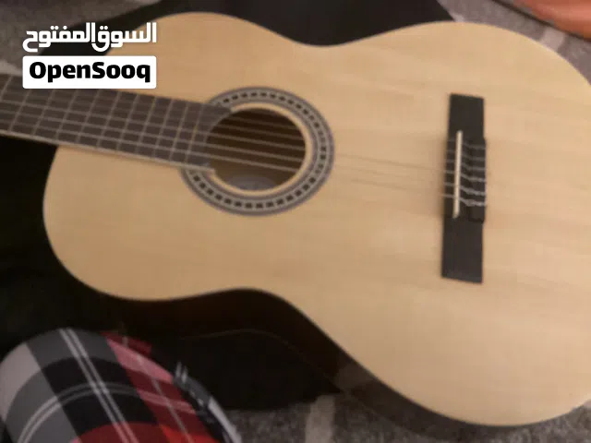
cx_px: 296
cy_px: 222
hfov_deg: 58.4
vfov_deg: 45.4
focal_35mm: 31
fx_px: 529
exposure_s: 1/17
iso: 640
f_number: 2.4
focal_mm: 3.3
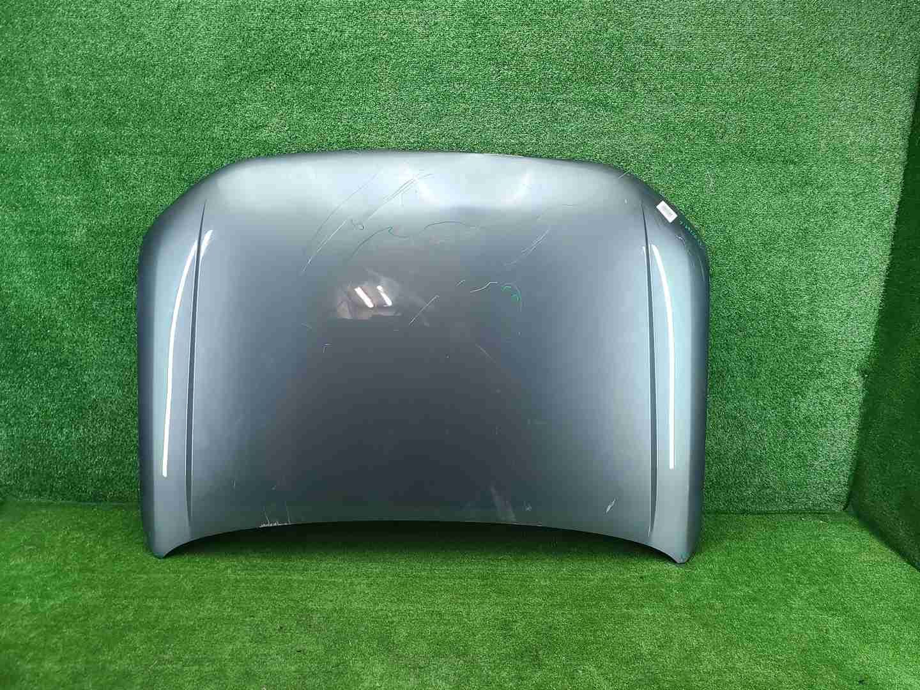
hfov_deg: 67.3
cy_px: 345
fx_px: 691
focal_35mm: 26
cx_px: 460
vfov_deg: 53.1
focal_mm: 5.4
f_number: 1.8
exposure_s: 1/50
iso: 127
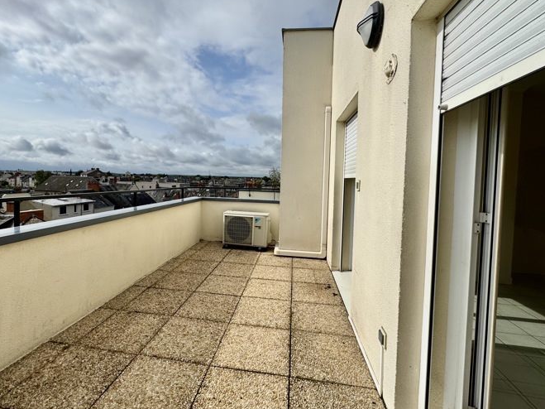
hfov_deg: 90.8
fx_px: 268
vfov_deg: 74.6
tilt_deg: -2.6
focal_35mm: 17
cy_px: 187
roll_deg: -1.6
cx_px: 250
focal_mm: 2.22
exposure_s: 1/4132
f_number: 2.2
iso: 40
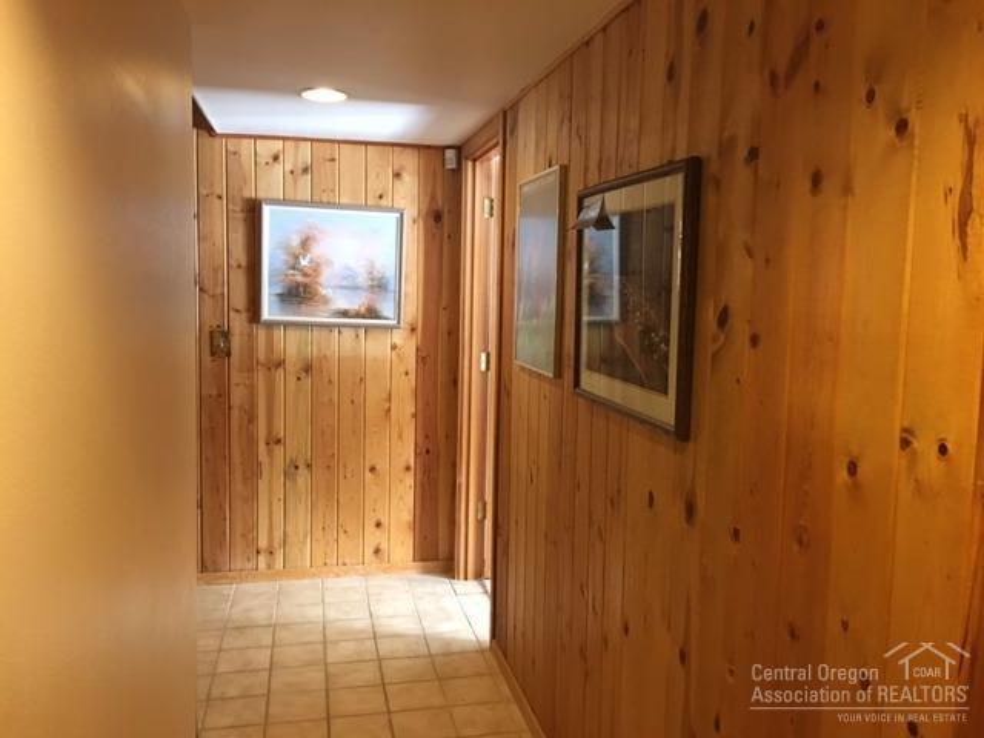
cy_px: 369
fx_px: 824
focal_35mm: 29
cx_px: 492
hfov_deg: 61.7
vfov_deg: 48.2
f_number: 2.2
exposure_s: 1/4
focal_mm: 4.15
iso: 50
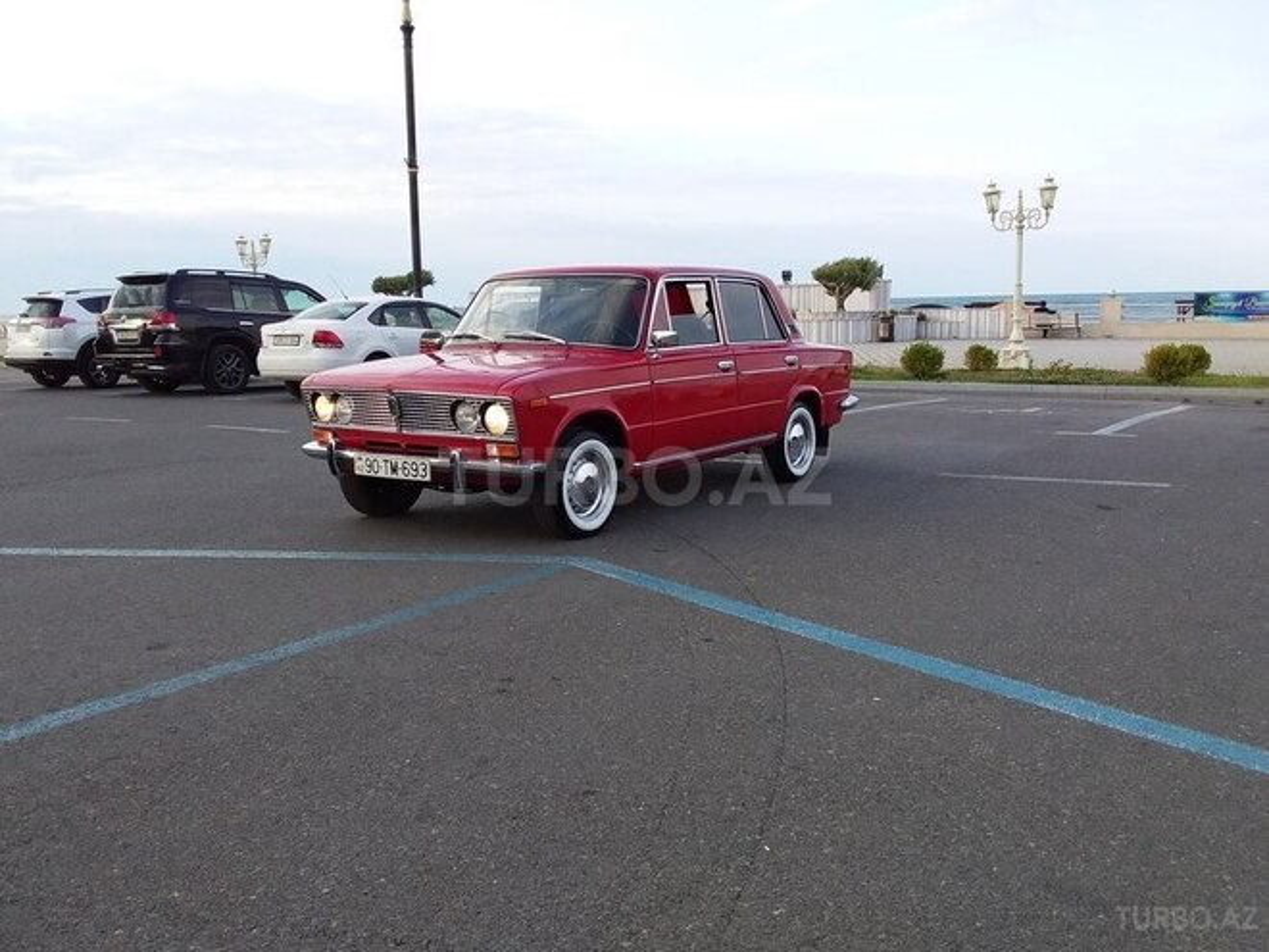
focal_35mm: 31
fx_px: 1136
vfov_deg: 45.4
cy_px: 476
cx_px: 634
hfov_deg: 58.4
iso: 40
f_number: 2.2
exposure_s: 1/285
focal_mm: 3.3
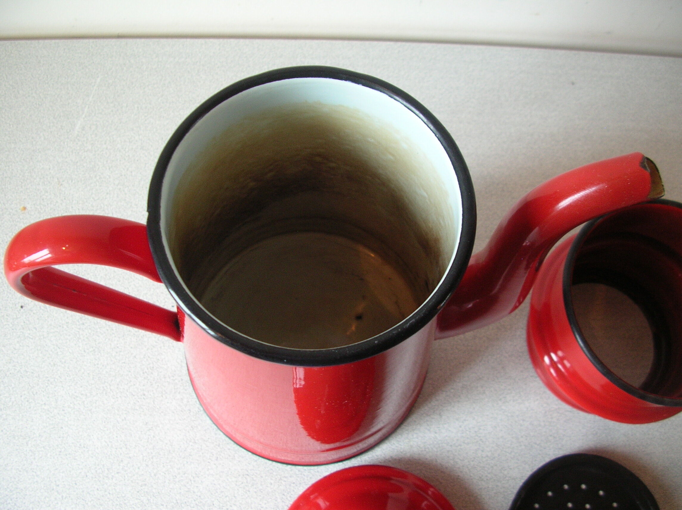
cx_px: 341
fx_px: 689
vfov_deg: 40.6
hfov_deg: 52.7
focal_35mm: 35
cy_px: 255
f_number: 2.8
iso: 85
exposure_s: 1/5.6
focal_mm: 5.8
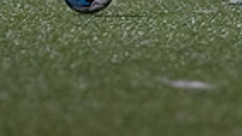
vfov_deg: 0.8
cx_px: 430
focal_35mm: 1436
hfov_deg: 1.5
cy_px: -201
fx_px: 9206
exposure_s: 1/1250
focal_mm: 200
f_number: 2.8
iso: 2500
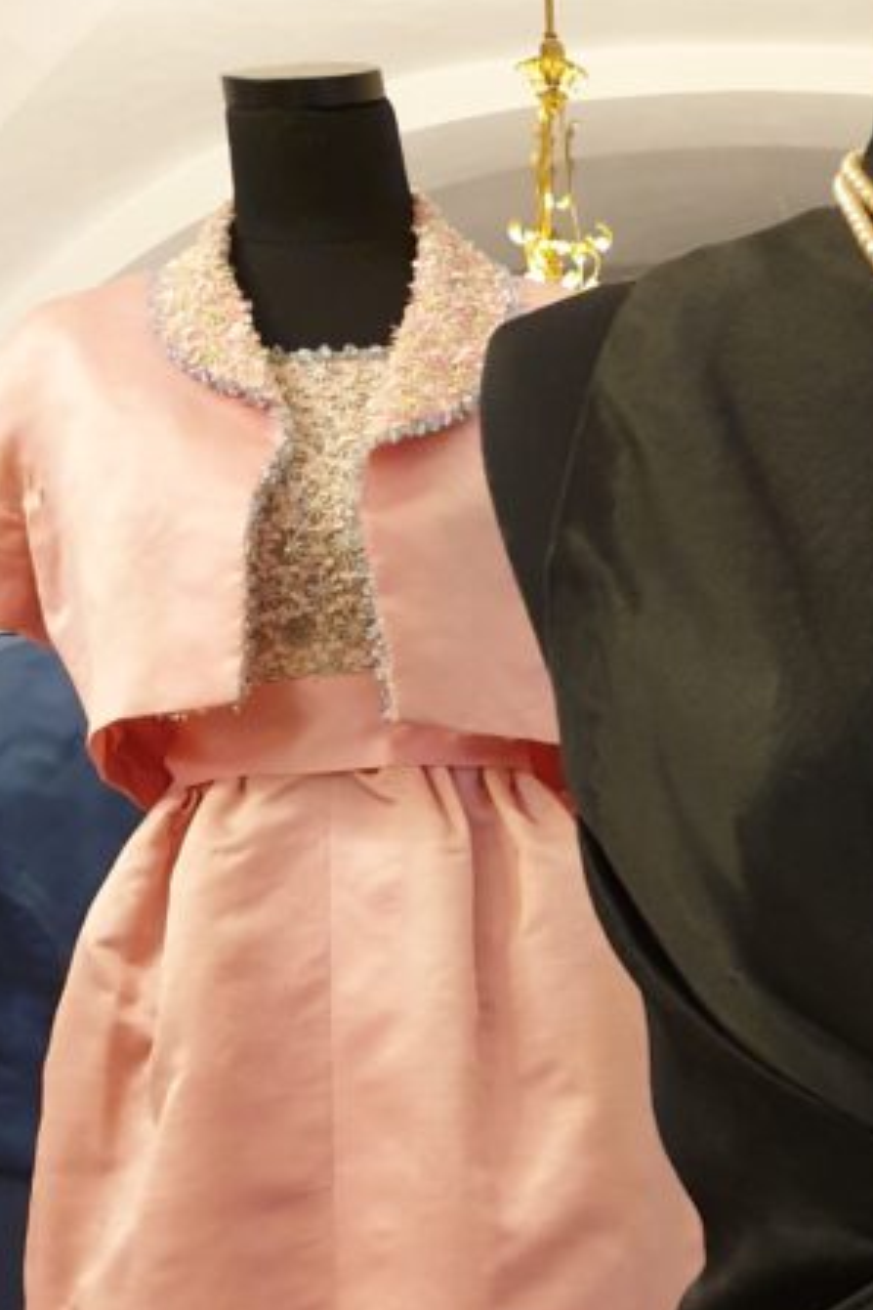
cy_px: 1108
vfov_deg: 31.3
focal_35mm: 62
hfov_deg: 20.4
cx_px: 1058
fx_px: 2255
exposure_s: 1/50
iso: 320
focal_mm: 4.3
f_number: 1.5
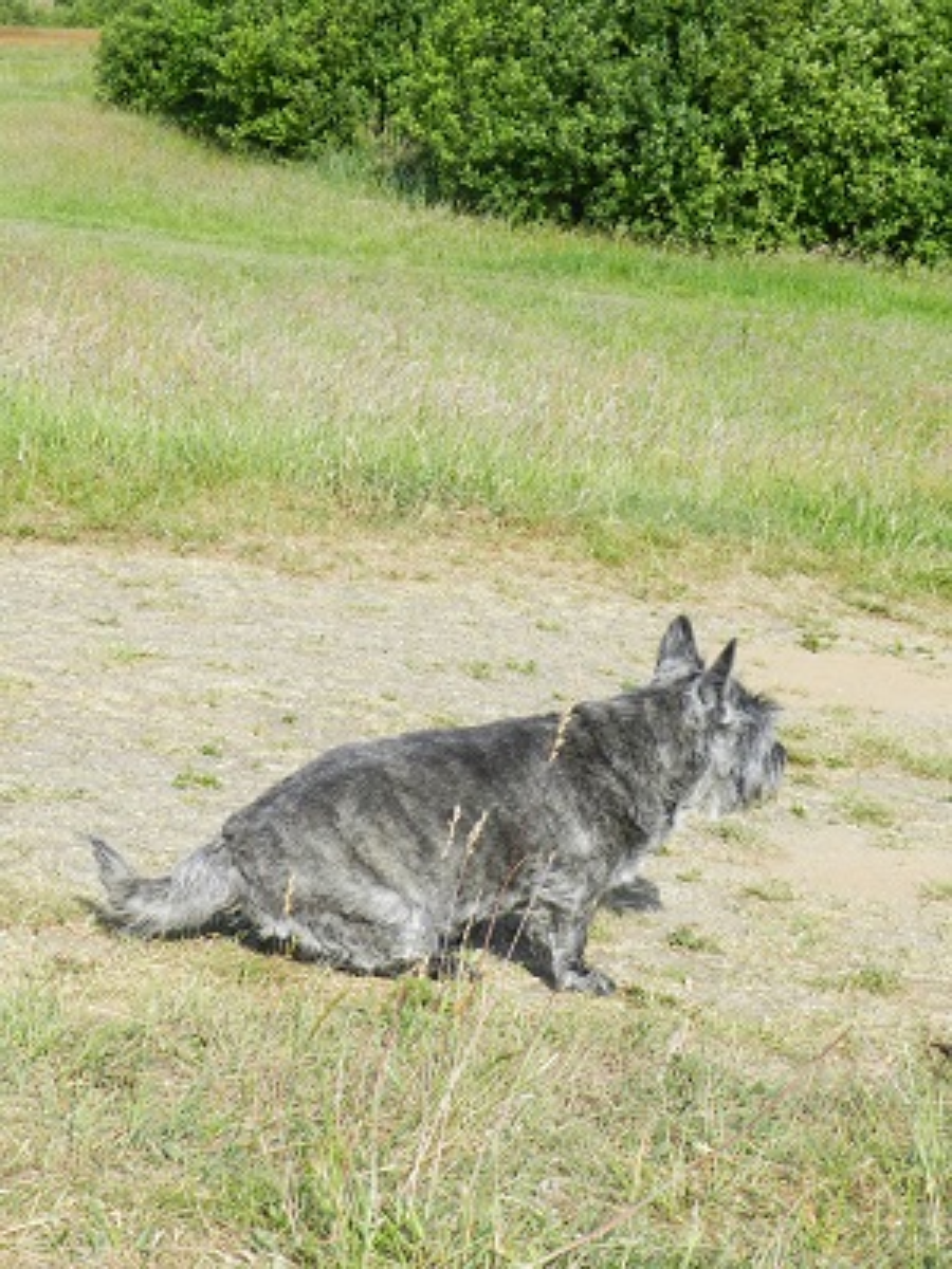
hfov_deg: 21.6
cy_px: 634
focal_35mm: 68
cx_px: 476
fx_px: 2493
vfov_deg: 28.6
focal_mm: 12.1
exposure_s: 1/640
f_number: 4.7
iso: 160
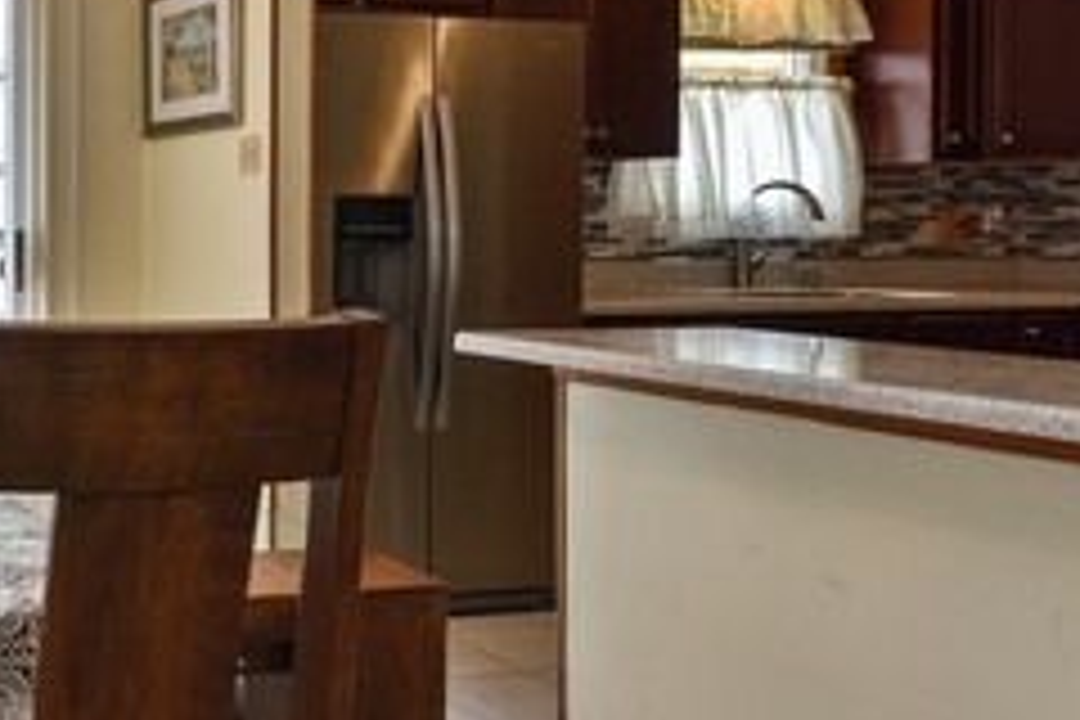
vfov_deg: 33.1
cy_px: 245
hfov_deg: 38.3
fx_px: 1200
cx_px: -162
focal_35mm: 40
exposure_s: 1/5
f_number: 11
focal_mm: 15
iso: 200
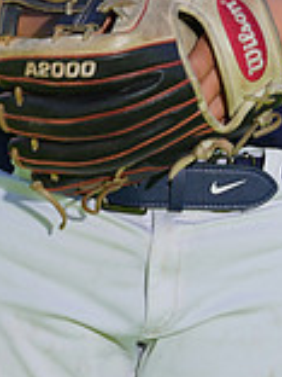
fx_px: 10536
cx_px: 165
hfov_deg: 1.5
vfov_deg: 2.0
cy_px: -288
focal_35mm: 970
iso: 100
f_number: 6.3
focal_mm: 271
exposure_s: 1/250
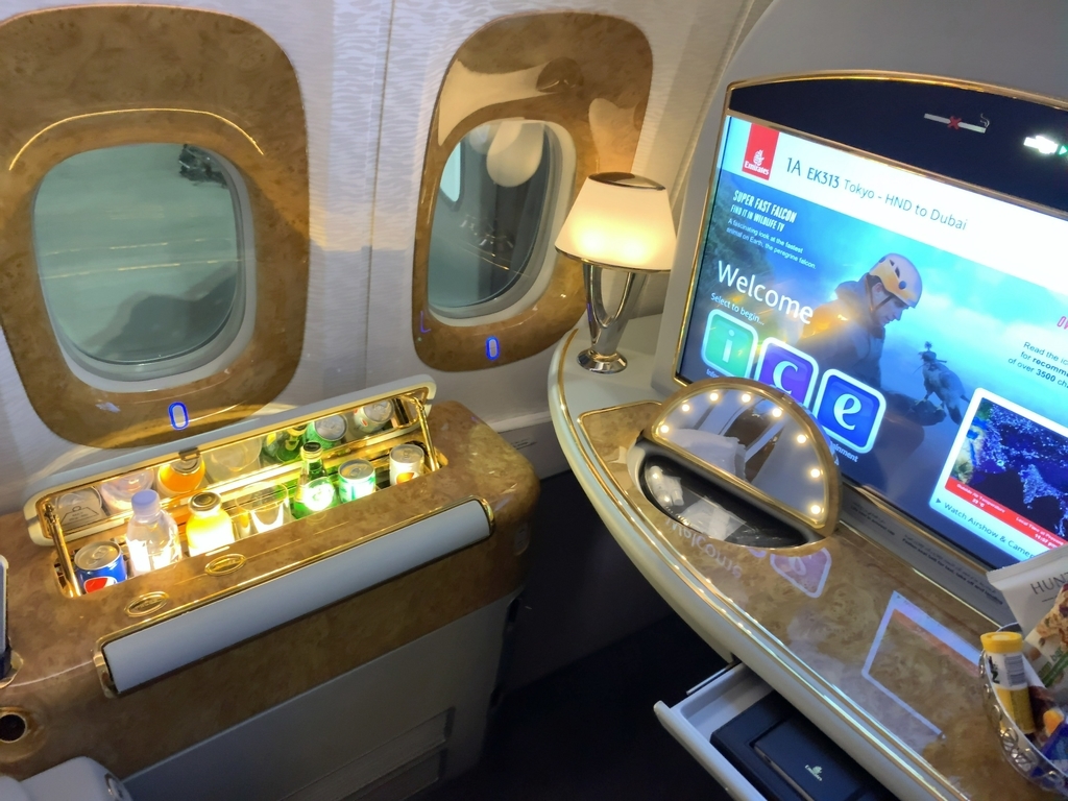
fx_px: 802
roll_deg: -4.0
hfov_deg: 67.3
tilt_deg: -30.2
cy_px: 400
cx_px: 534
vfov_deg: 53.1
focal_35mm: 26
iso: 2000
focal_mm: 4.25
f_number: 1.8
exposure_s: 1/30
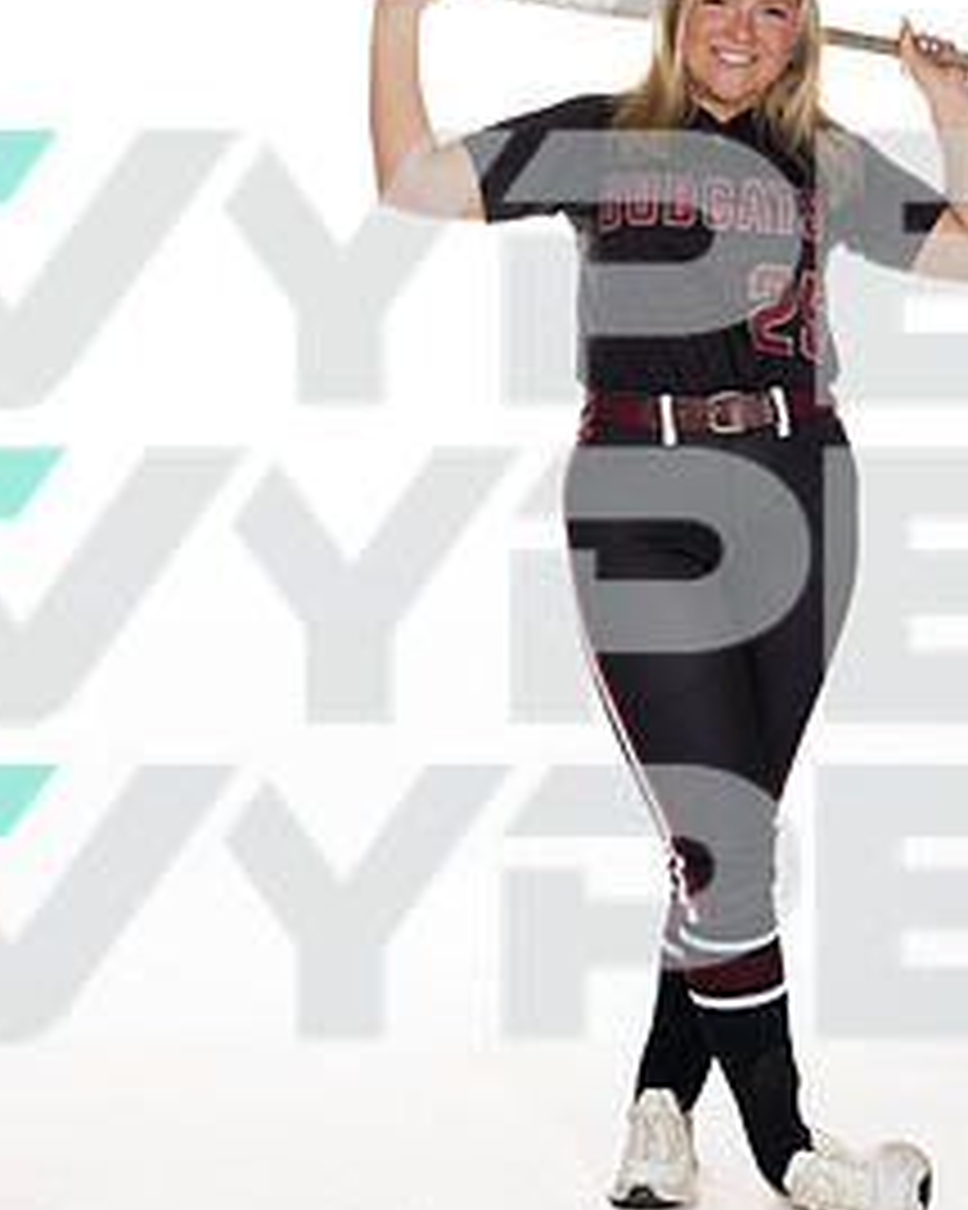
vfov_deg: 24.8
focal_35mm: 77
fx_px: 2759
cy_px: 589
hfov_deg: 19.9
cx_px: 459
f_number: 6.3
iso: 400
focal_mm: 49
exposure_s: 1/250
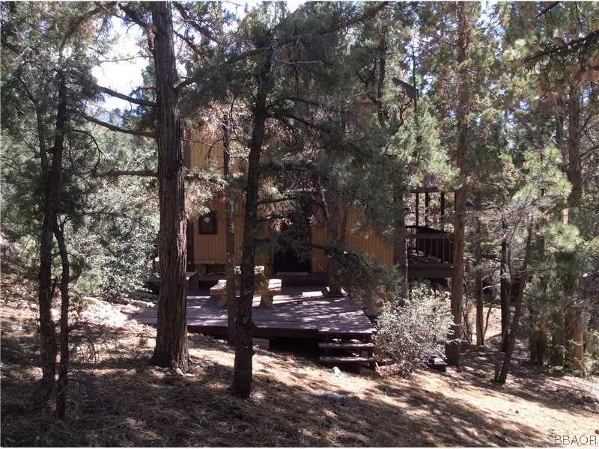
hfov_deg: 56.8
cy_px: 224
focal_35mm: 32
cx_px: 300
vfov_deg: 44.2
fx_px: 554
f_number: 2.4
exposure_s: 1/255
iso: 32
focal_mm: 3.3
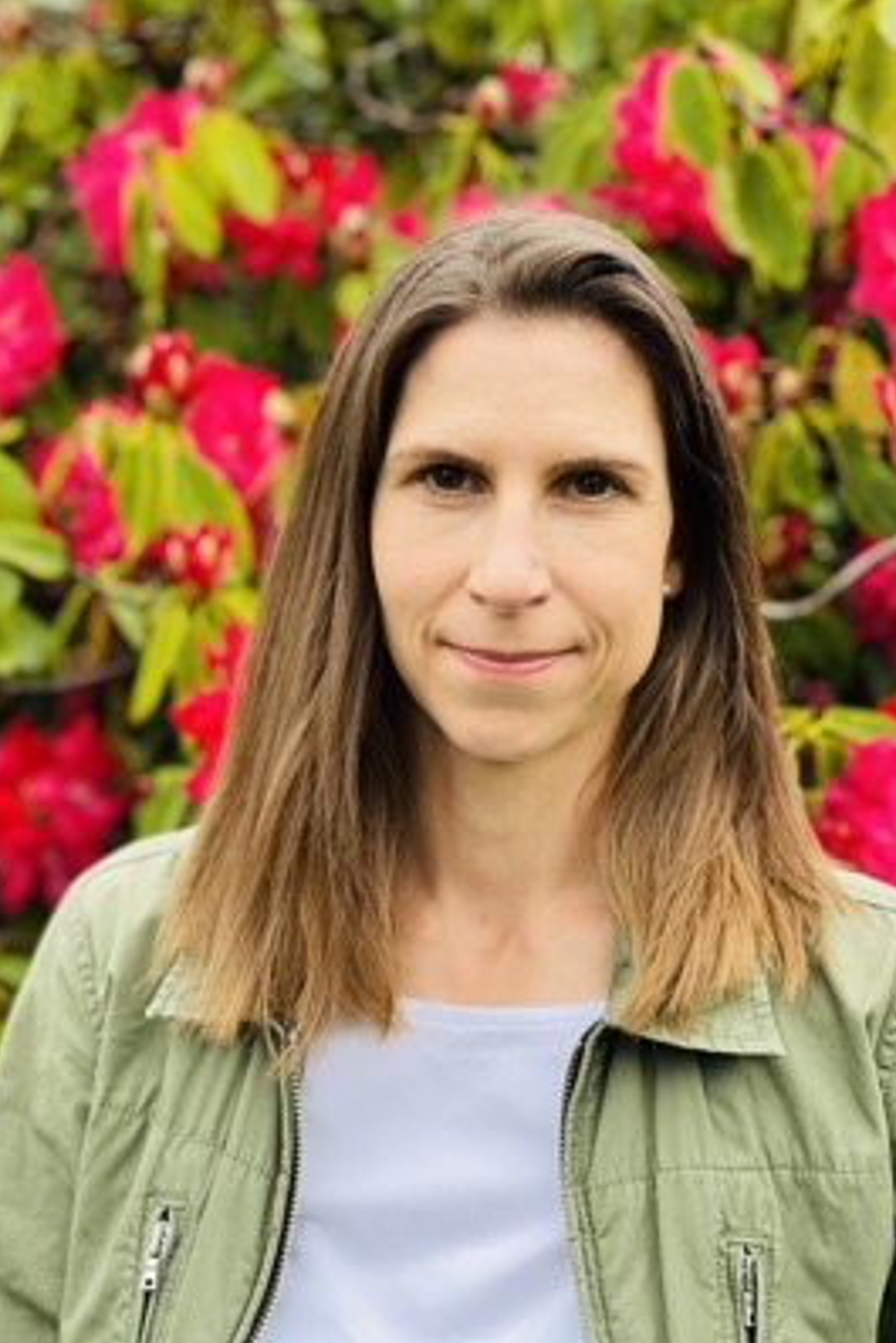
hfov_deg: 20.3
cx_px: 436
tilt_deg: -4.5
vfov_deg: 30.1
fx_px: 2499
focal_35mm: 67
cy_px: 670
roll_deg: -2.5
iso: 40
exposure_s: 1/121
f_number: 2.2
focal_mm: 7.5
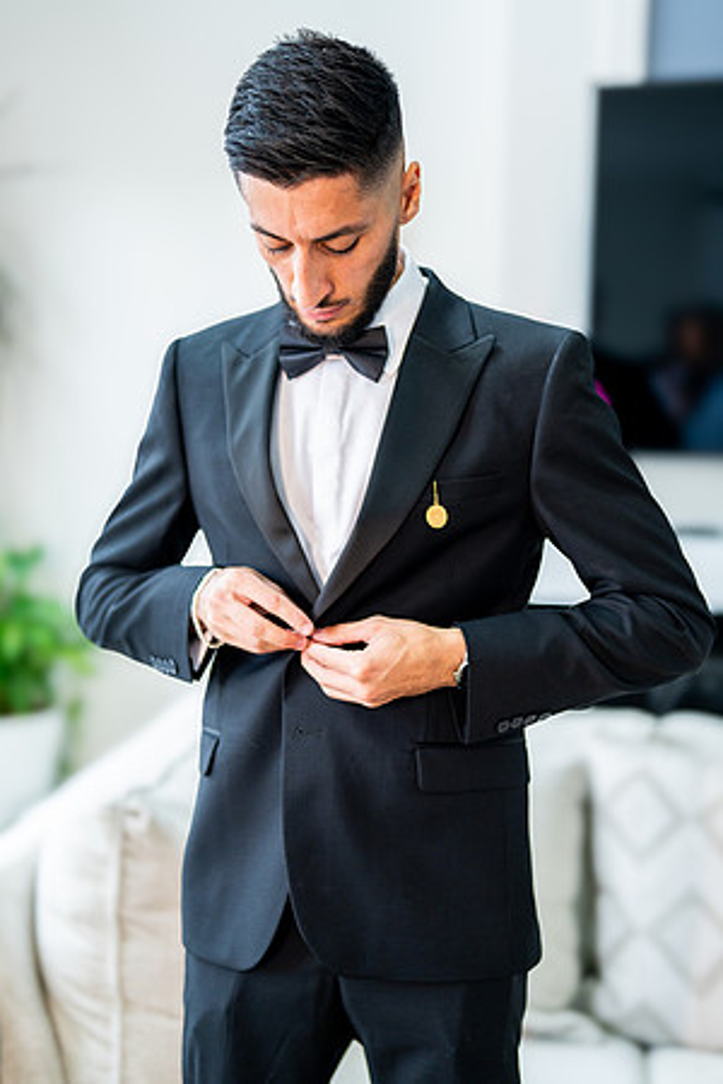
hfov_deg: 27.0
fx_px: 1506
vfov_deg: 39.6
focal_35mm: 50
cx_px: 362
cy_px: 542
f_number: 1.4
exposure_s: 1/250
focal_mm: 50
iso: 500
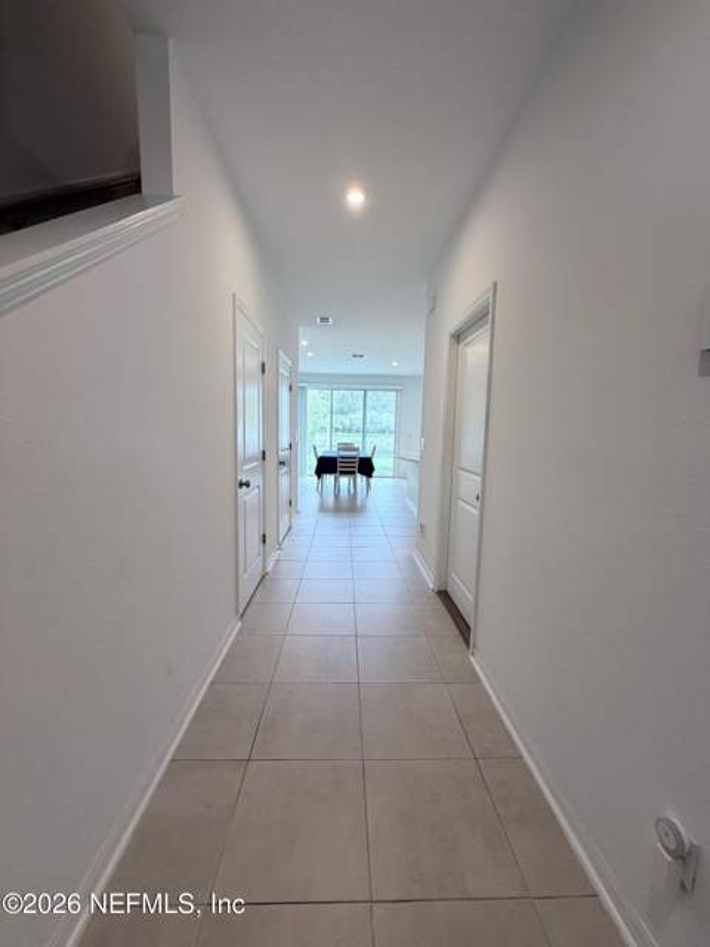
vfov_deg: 102.1
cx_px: 355
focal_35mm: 14
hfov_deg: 85.7
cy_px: 474
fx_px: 383
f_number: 2.2
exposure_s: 1/120
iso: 160
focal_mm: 2.22
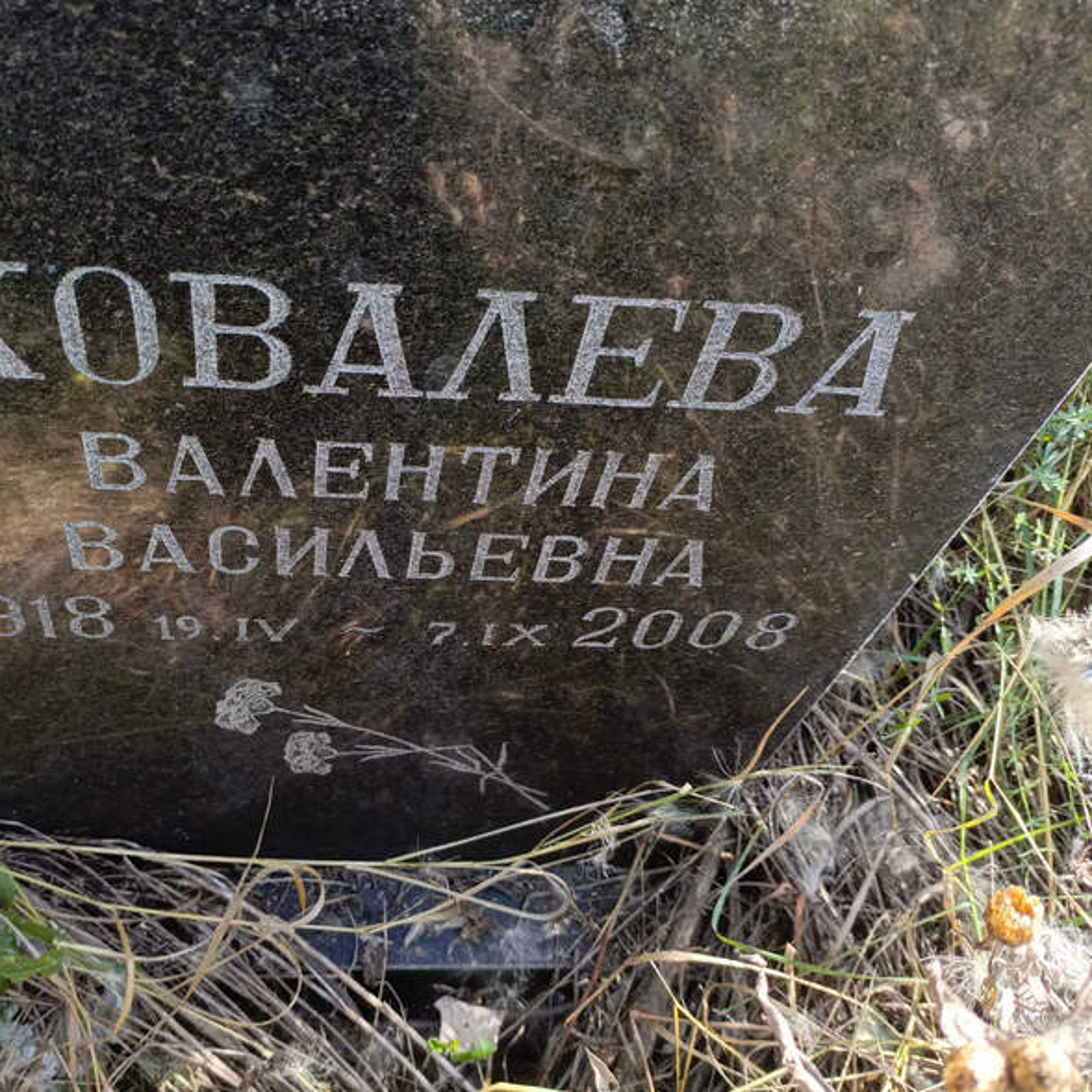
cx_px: 413
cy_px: 543
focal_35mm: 30
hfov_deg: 53.5
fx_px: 1071
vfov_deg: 54.0
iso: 108
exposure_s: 1/104
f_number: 1.69
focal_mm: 4.76
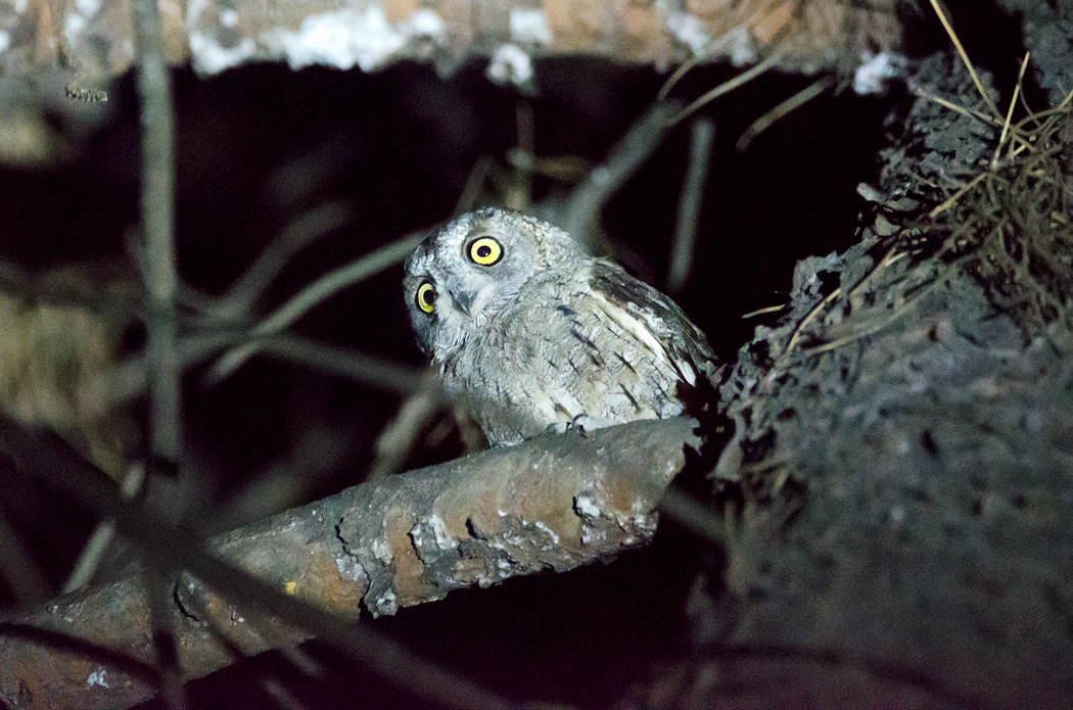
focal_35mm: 900
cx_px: 536
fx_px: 26764
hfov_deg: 2.3
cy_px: 355
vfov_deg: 1.5
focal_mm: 600
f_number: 7.1
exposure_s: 1/320
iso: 25600
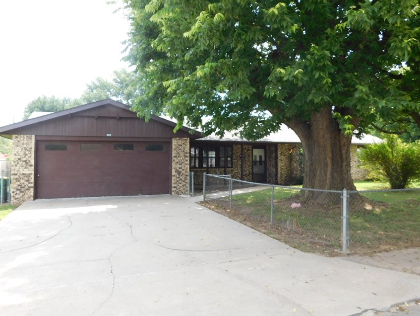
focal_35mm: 29
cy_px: 139
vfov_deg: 48.2
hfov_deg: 61.5
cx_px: 230
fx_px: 352
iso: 125
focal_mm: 4.1
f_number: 3
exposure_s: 1/320
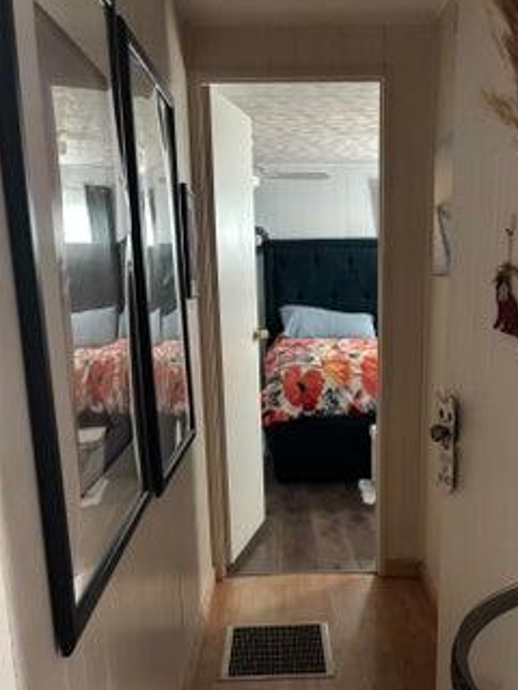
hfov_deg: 36.7
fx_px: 778
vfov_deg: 46.7
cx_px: 300
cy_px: 487
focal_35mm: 39
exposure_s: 1/33
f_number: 1.6
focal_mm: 5.96
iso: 640
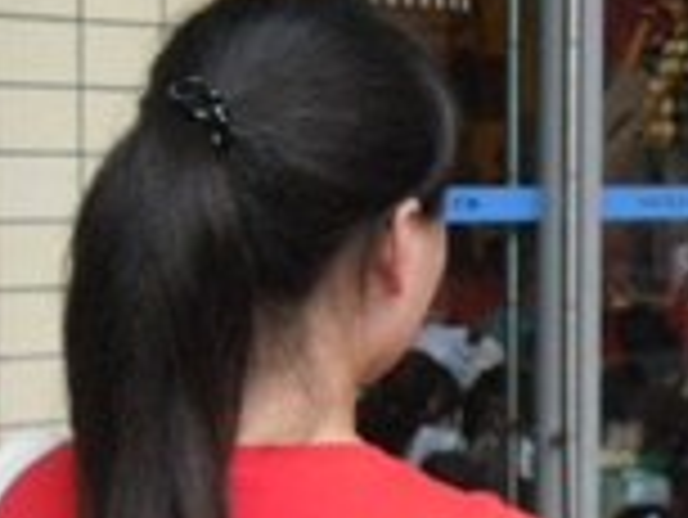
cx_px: 1003
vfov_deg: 7.9
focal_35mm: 188
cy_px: 450
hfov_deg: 10.2
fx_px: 3739
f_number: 3.5
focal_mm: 6.3
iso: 100
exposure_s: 1/90
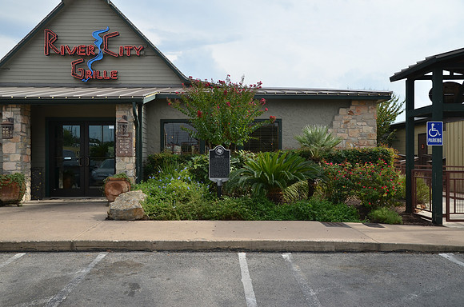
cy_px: 154
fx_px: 463
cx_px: 232
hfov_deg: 53.2
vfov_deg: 36.7
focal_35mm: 36
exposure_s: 1/160
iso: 200
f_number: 6.3
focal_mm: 24
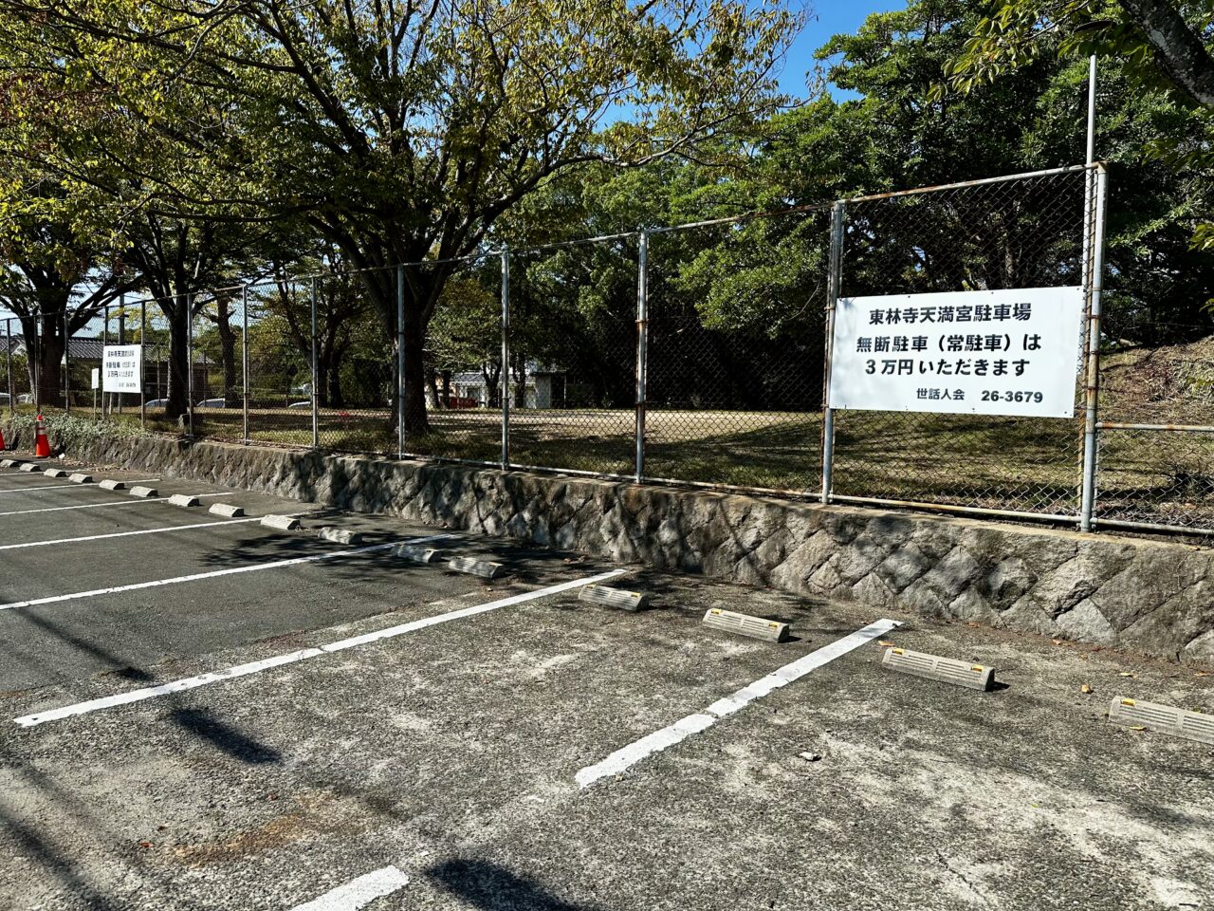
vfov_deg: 56.8
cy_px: 456
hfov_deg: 71.6
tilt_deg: -5.3
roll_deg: -0.9
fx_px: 842
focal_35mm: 24
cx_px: 607
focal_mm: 6.86
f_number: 1.78
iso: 80
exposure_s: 1/3247
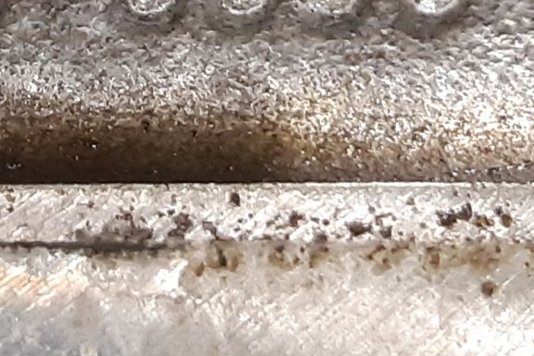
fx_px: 1424
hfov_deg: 20.6
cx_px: 0
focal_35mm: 96
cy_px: -156
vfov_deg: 13.5
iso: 250
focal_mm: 3.93
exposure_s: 1/33
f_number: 1.7
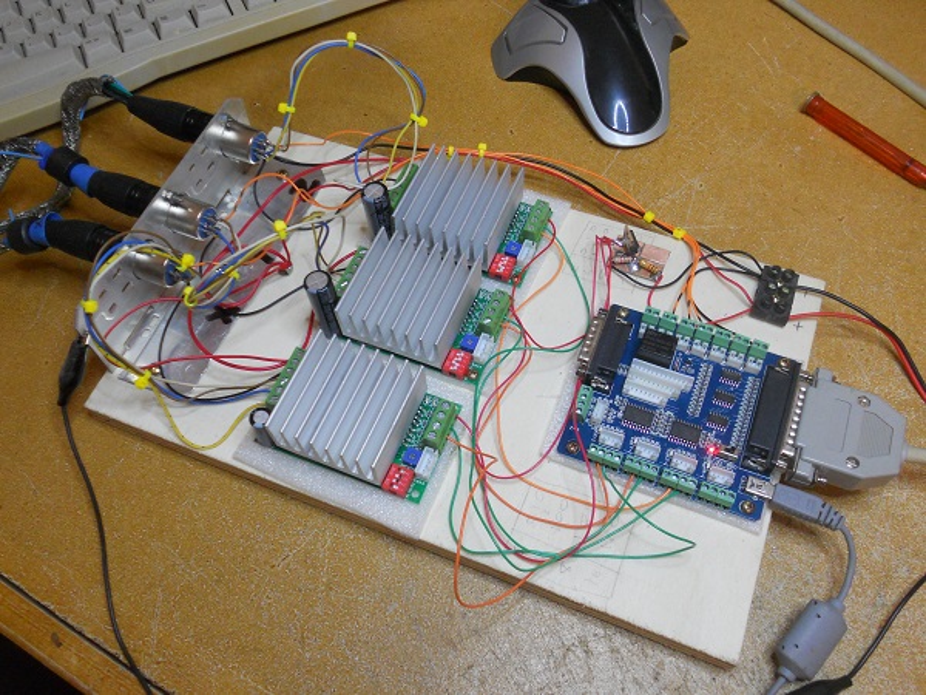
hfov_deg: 56.8
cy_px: 348
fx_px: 856
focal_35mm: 32
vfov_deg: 44.2
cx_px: 463
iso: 320
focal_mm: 5.8
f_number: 3.5
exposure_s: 1/30
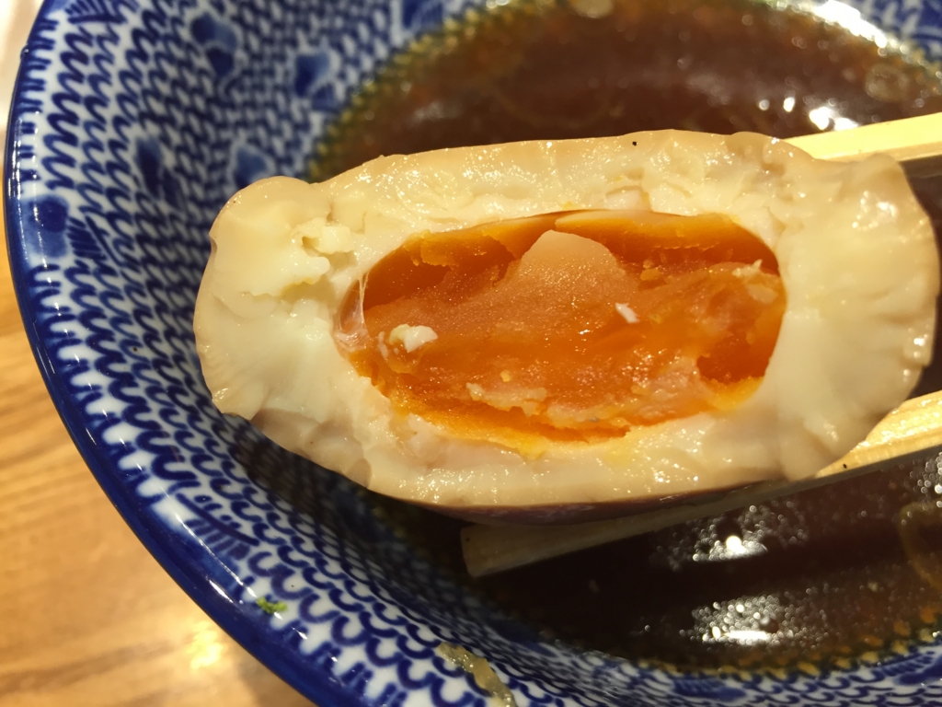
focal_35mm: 29
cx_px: 471
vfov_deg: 48.2
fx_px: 789
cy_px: 354
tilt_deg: -61.9
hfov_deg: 61.7
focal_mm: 4.15
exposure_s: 1/30
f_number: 2.2
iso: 40
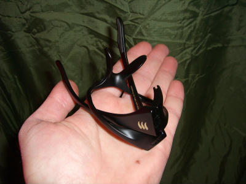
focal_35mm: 38
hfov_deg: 49.0
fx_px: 270
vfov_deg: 37.7
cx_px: 123
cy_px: 92
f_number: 2.7
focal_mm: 6.2
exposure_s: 1/60
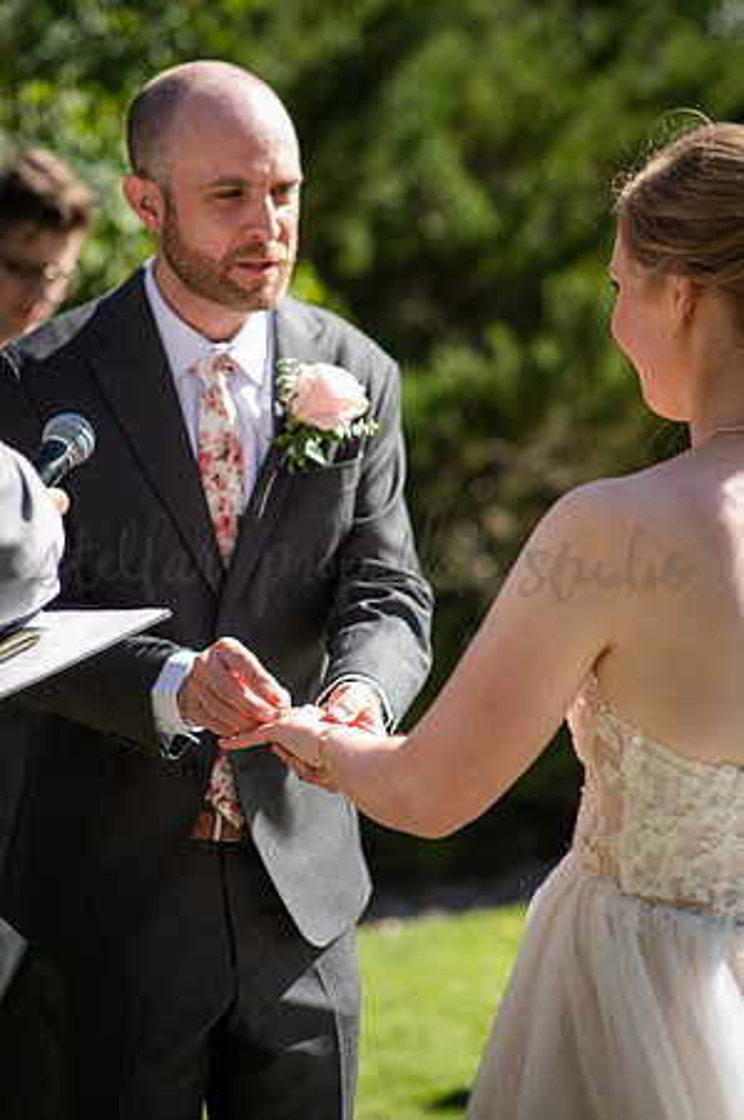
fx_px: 2641
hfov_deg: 16.0
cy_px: 560
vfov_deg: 23.9
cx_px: 372
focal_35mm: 85
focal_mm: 85
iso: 200
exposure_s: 1/1250
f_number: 2.5
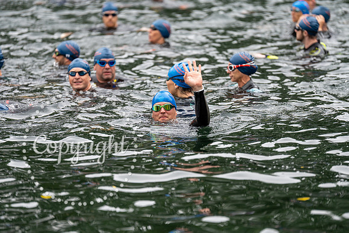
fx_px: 1939
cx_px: 174
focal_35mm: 200
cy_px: 116
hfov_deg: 10.3
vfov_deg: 6.9
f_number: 2.8
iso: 320
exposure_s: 1/800
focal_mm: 200
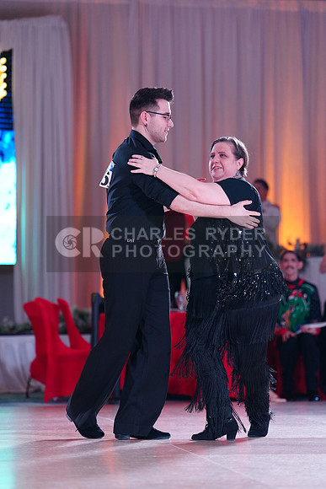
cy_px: 244
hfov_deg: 11.1
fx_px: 1683
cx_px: 163
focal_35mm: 124
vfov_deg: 16.5
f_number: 2.8
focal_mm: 124
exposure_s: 1/500
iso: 2000
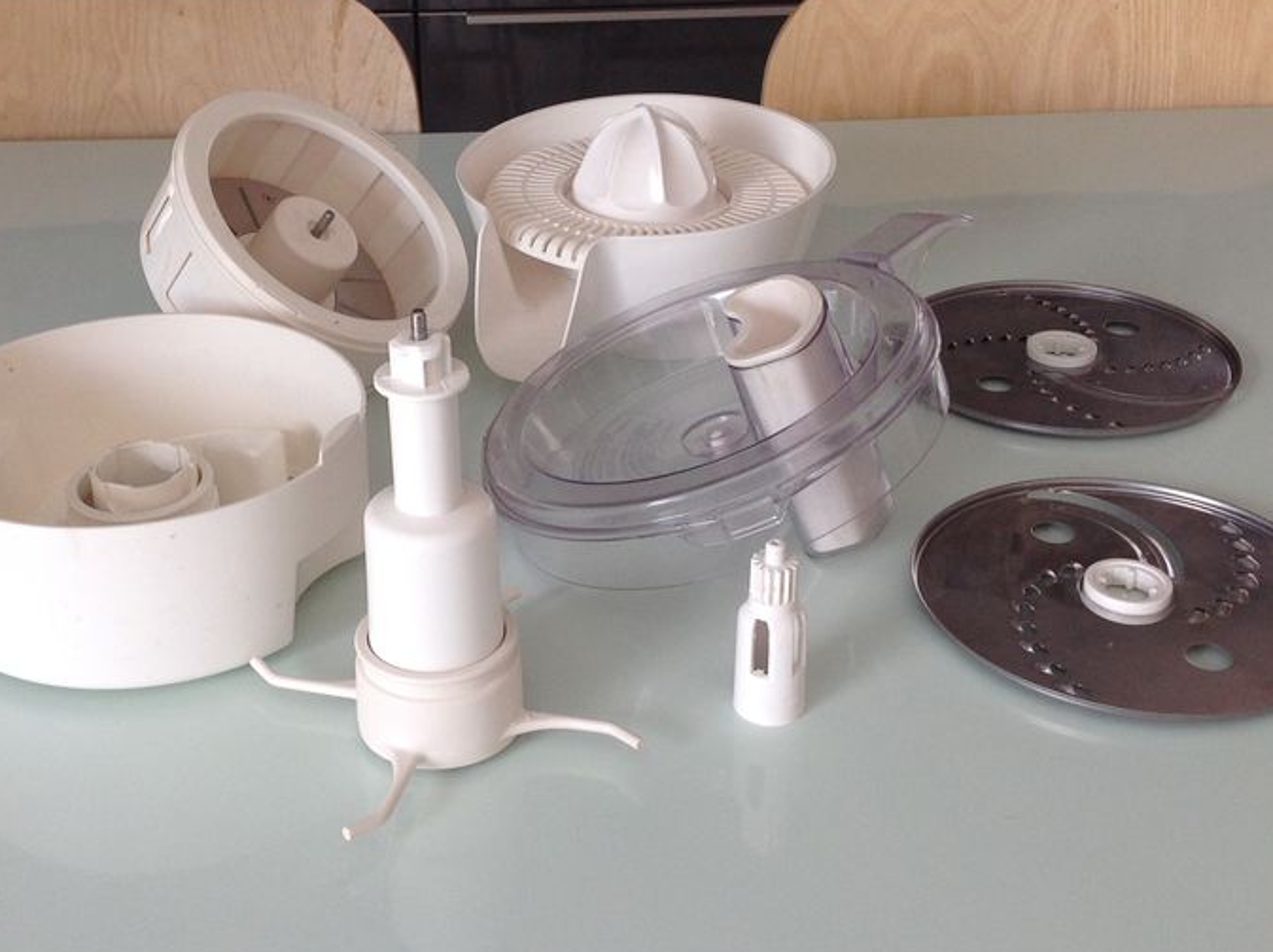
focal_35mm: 52
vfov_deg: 27.9
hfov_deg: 36.7
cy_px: 414
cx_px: 514
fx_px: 1910
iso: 64
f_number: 2.4
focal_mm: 4.28
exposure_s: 1/120
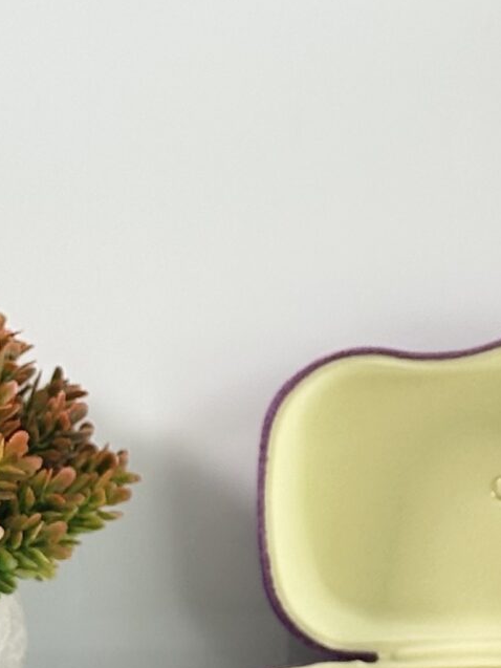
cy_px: 480
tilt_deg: -10.8
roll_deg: -0.3
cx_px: 742
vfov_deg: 10.2
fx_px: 3723
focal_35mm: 193
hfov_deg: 7.6
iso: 80
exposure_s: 1/100
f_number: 1.78
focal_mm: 6.86
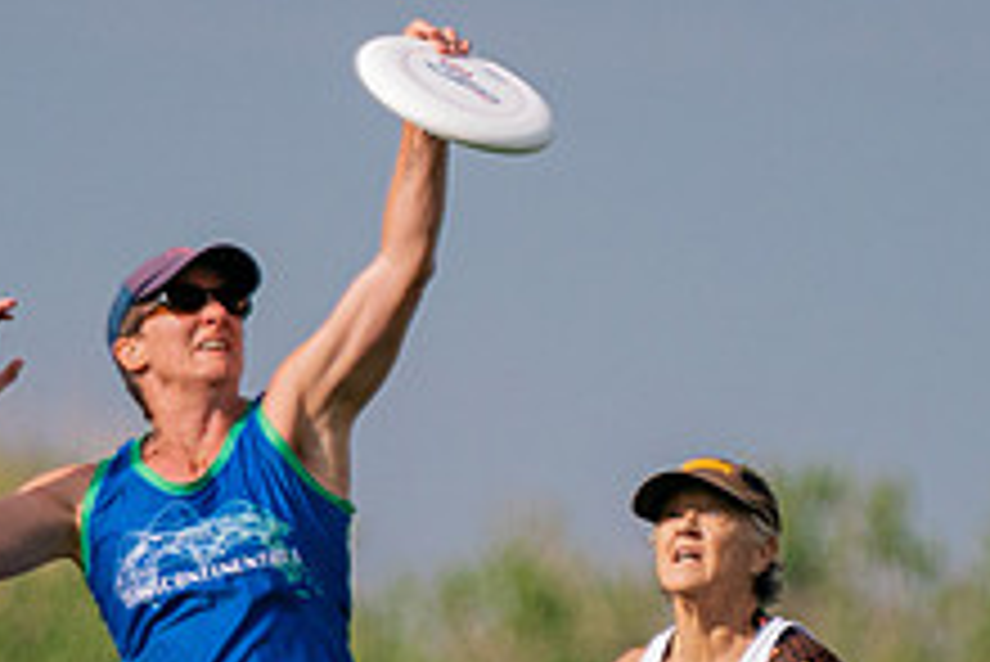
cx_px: 450
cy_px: 727
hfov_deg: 2.5
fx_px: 22867
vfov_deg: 1.7
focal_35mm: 831
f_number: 2.8
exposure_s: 1/12800
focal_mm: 200
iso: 500
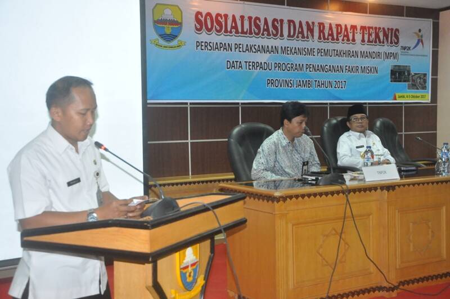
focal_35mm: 48
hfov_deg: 41.2
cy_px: 150
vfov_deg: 28.0
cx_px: 225
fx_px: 599
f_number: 5.6
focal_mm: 32
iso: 3200
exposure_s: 1/60
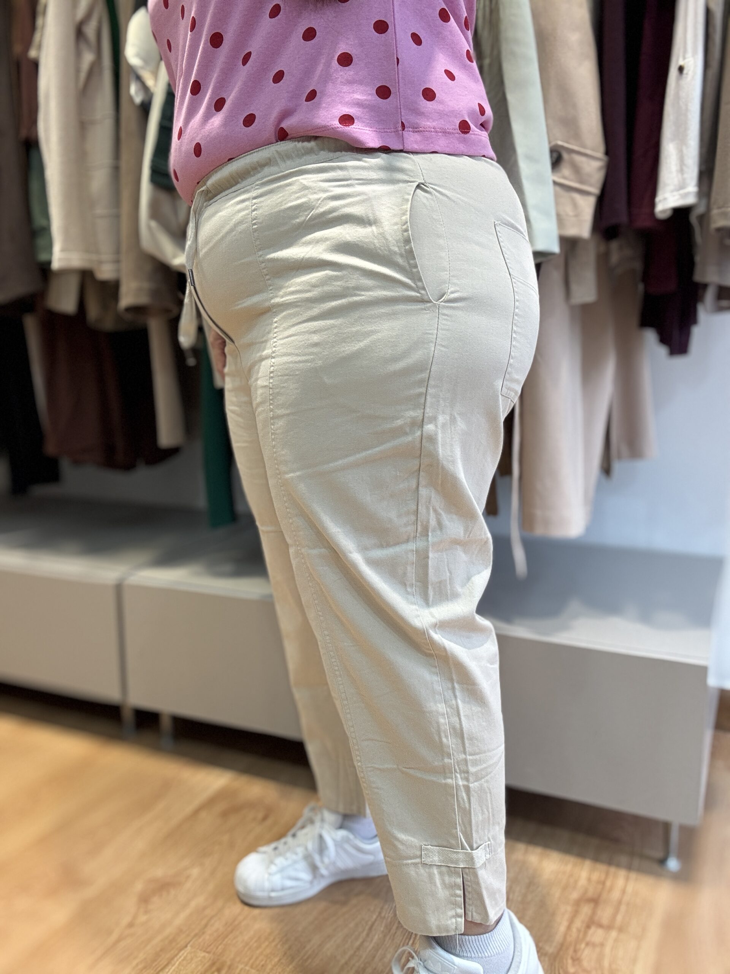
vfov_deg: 60.0
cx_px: 365
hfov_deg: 46.8
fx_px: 844
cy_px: 487
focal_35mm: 30
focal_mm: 2.69
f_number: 1.9
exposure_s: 1/50
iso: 50
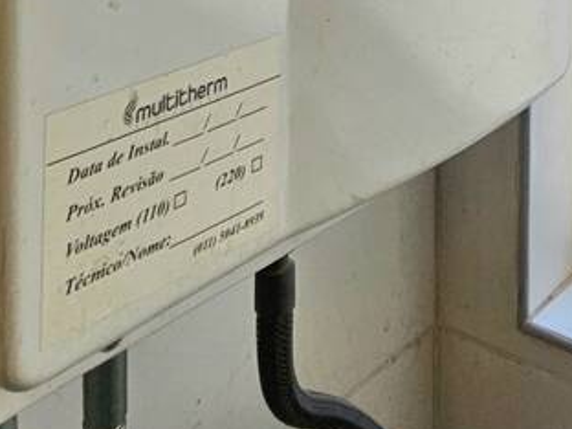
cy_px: -374
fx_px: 991
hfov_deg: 31.3
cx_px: 462
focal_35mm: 60
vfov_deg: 18.3
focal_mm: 2.2
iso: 50
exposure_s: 1/227
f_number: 2.2
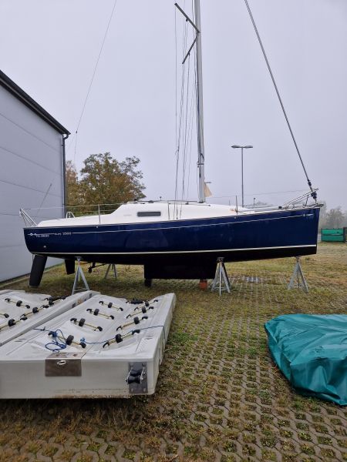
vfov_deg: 73.9
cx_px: 174
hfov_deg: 58.9
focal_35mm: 23
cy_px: 231
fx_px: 307
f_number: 1.8
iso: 50
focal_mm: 5.4
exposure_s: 1/195
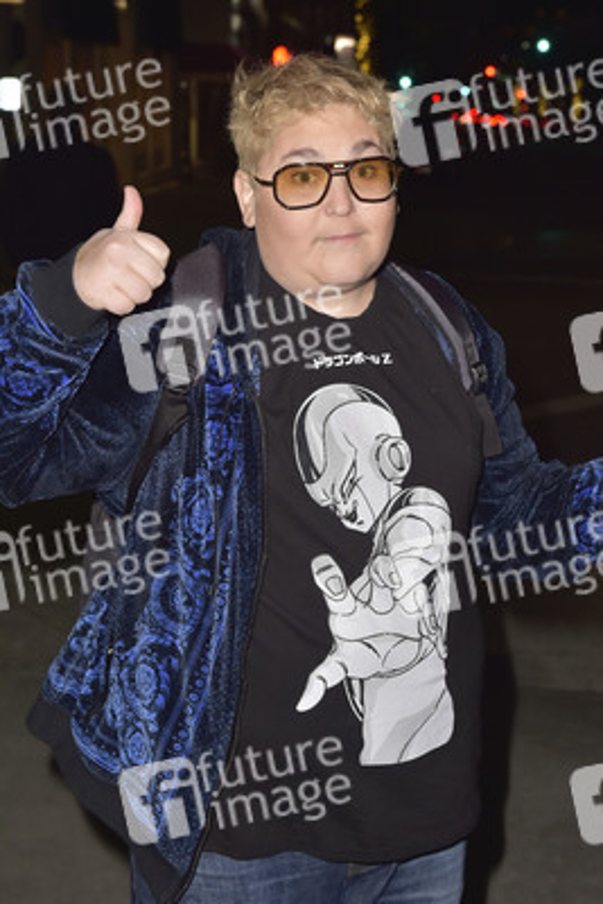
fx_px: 1506
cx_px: 302
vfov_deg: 33.4
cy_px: 452
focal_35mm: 60
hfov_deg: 22.6
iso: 1000
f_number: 6.3
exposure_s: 1/320
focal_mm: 60
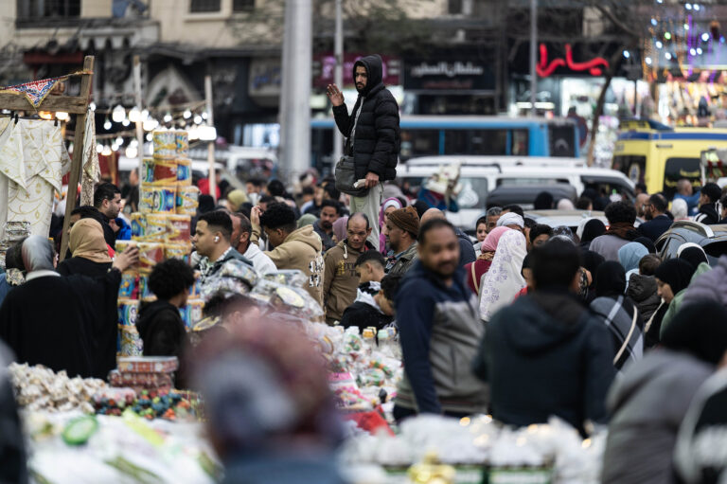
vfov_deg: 6.9
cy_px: 242
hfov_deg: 10.3
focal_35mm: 200
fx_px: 4036
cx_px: 364
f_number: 2.8
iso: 400
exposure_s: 1/400
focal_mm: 200
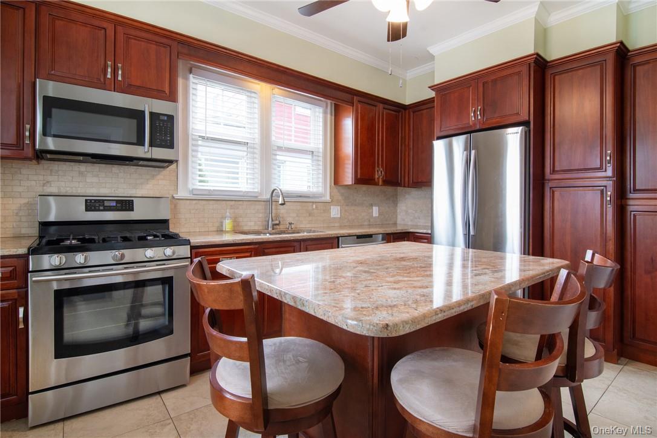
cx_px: 328
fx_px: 301
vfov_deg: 72.0
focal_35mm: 16
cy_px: 219
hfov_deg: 95.0
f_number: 11
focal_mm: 11
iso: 800
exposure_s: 1/8
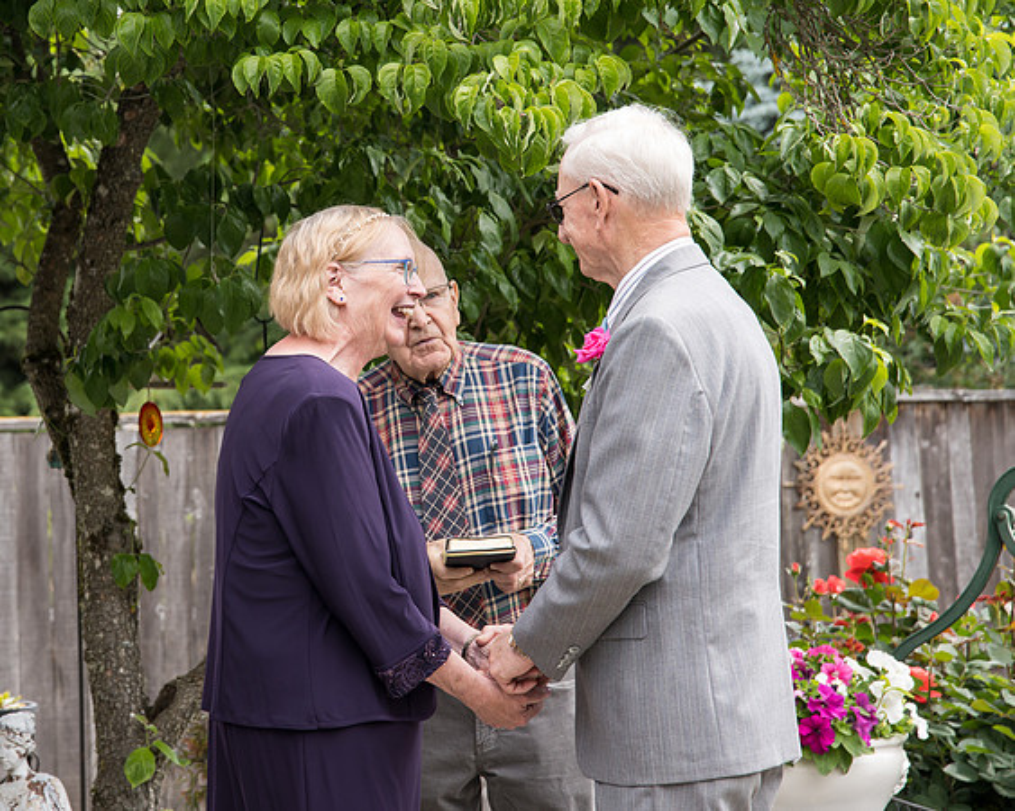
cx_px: 260
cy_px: 309
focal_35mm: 98
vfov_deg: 15.7
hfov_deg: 19.5
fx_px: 2933
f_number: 5
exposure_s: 1/500
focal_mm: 70
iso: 400
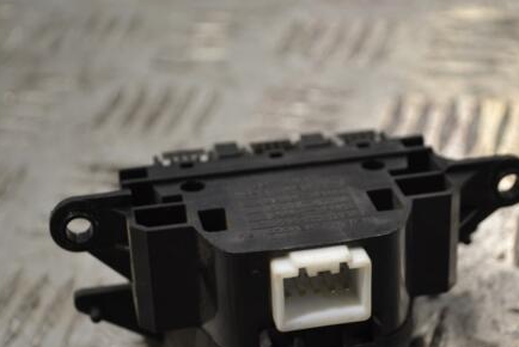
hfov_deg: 23.3
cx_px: 297
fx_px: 1255
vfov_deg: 15.7
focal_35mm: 87
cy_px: 230
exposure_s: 1/100
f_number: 5.3
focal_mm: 42
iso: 400
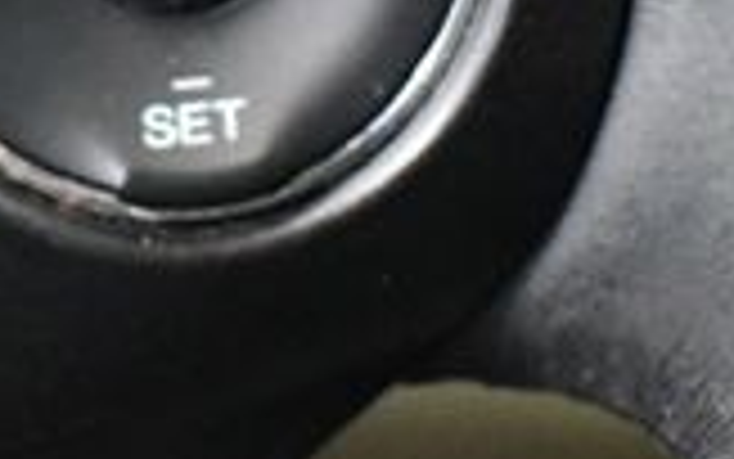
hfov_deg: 14.4
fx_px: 2882
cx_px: 131
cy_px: -166
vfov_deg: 8.9
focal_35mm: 144
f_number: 3.5
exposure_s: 1/60
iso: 5600
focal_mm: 18
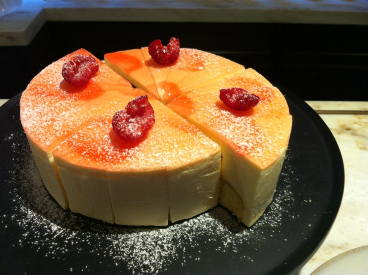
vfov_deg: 40.6
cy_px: 138
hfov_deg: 52.7
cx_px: 184
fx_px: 372
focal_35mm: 35
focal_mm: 3.85
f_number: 2.8
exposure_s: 1/17
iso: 100
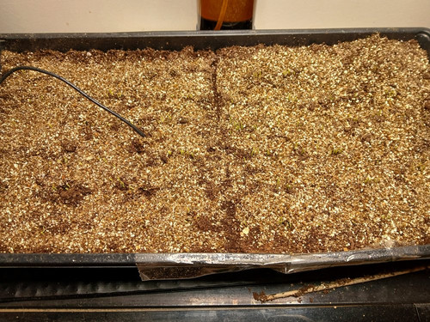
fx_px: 323
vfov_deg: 53.1
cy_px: 161
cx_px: 215
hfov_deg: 67.3
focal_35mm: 26
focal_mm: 3.98
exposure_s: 1/120
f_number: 1.8
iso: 25
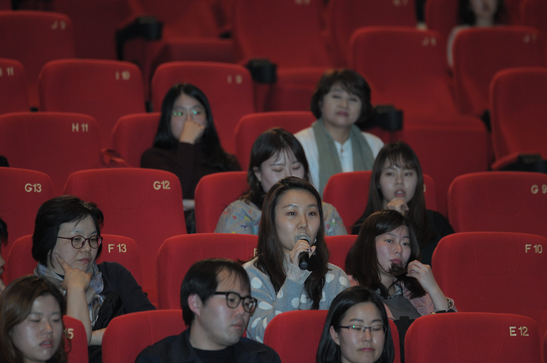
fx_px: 4553
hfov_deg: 6.9
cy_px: 182
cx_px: 274
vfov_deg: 4.6
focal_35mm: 300
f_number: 2.8
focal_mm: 200
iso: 640
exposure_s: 1/125
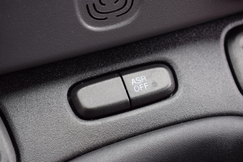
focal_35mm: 82
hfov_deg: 24.6
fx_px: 557
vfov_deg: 16.5
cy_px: 81
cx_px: 122
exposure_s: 1/60
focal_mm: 55
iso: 400
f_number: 5.6
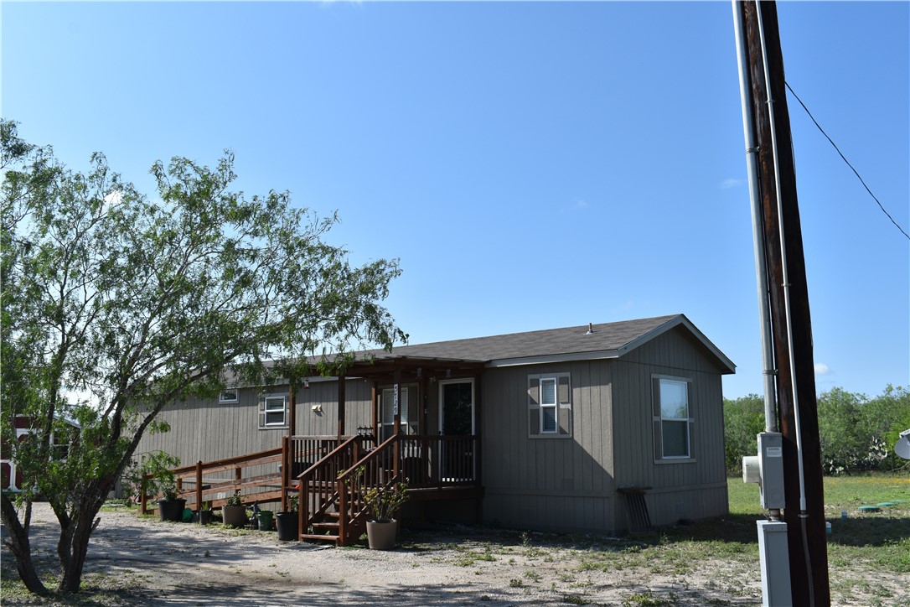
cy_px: 304
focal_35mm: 34
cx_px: 455
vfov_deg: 38.4
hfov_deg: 55.1
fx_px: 872
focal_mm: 23
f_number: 10
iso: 200
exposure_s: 1/400
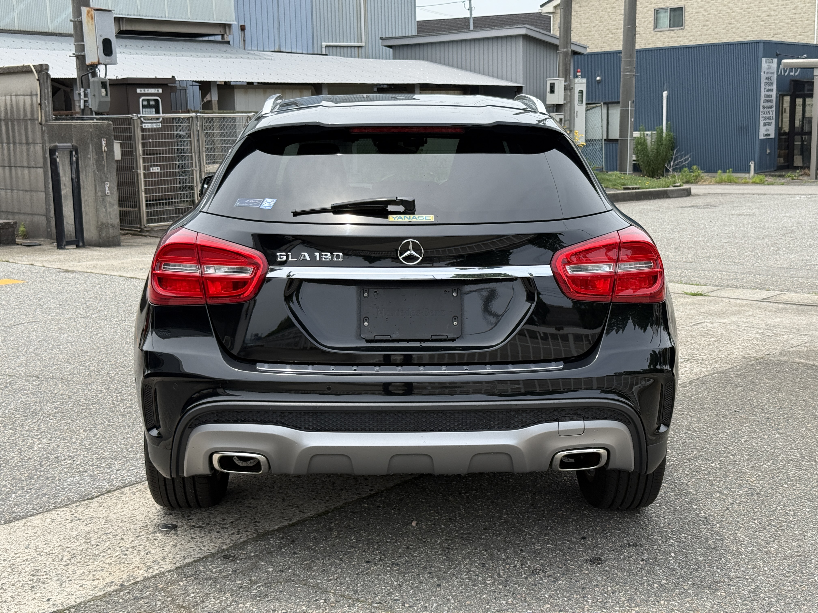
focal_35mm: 48
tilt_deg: -8.6
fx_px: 1134
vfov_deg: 30.3
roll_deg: +1.0
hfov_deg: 39.7
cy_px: 306
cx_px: 409
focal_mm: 6.76
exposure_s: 1/2415
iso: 64
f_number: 1.78
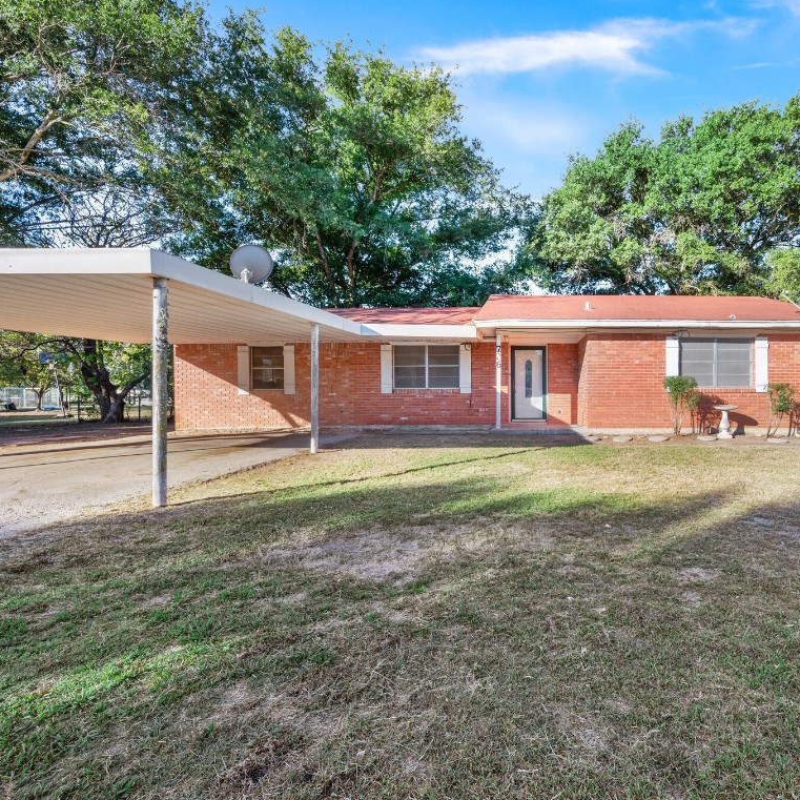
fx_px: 471
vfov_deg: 80.7
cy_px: 397
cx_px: 535
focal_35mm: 18
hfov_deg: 78.0
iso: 400
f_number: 8
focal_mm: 14
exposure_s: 1/125
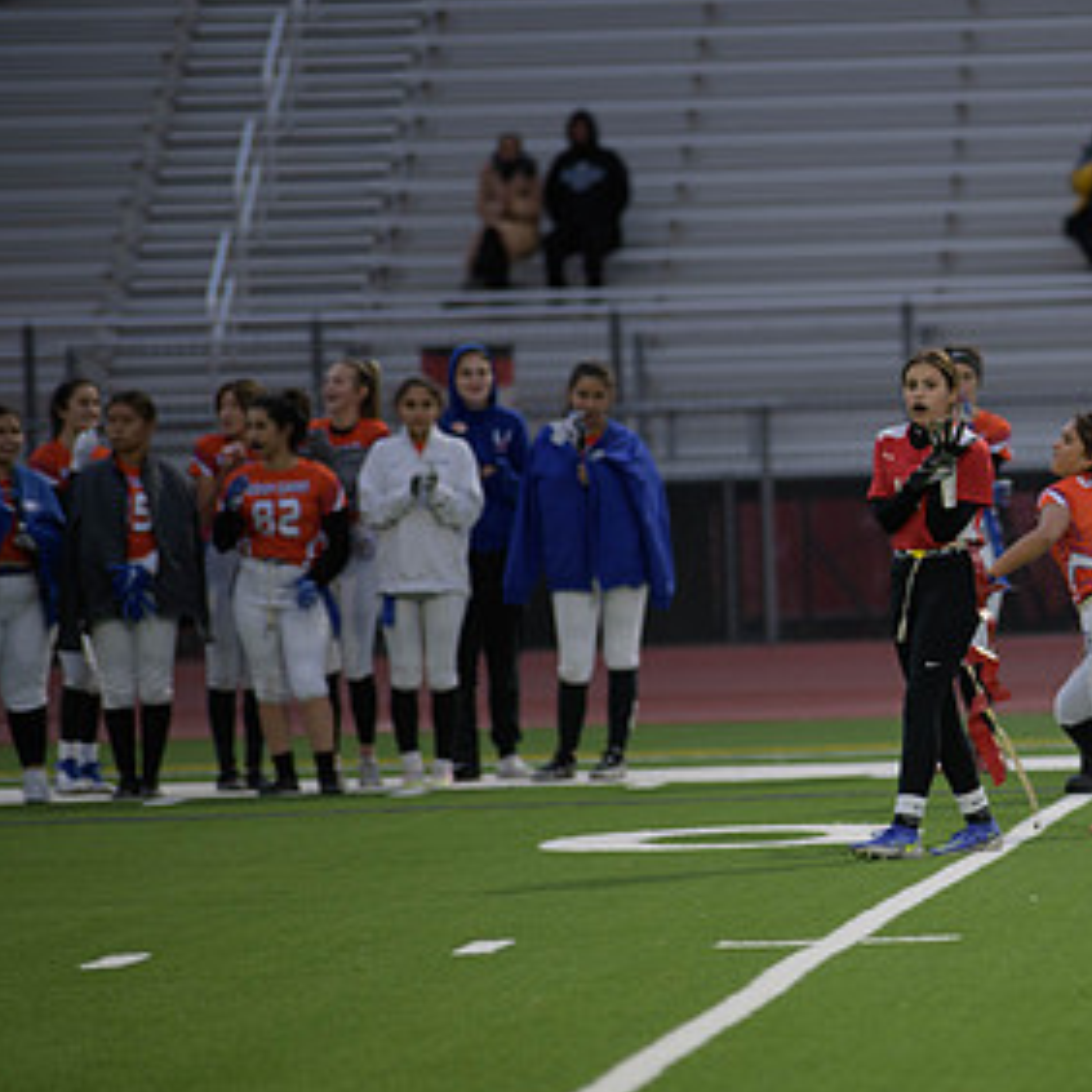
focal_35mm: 350
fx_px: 12492
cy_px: 610
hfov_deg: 5.0
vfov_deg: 5.0
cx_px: 1080
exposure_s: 1/200
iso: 320
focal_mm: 200
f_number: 2.8
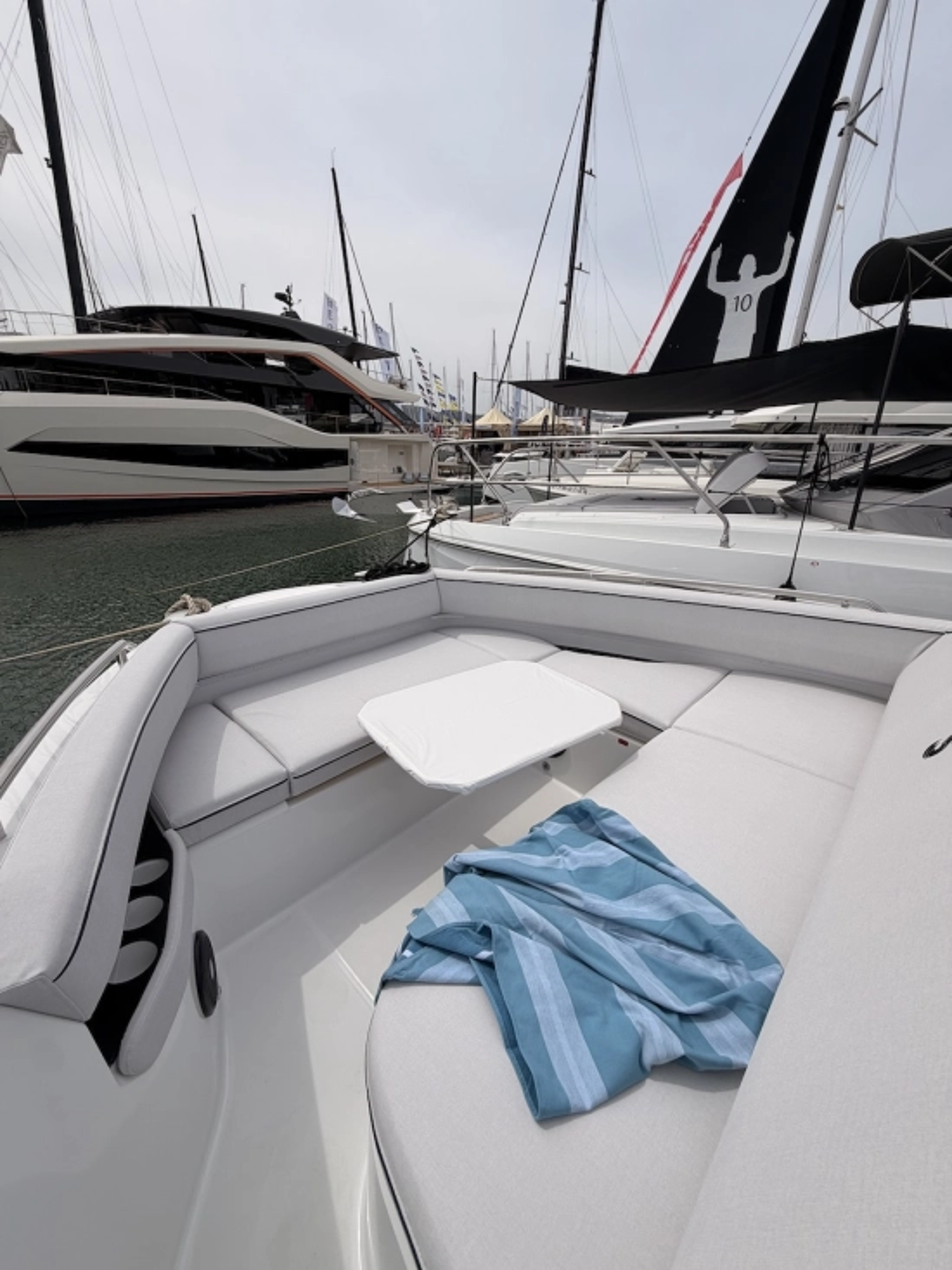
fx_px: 514
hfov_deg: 85.6
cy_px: 635
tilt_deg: -19.2
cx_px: 476
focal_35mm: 14
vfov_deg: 102.1
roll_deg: -2.2
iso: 20
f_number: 2.2
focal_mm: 2.22
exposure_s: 1/1961
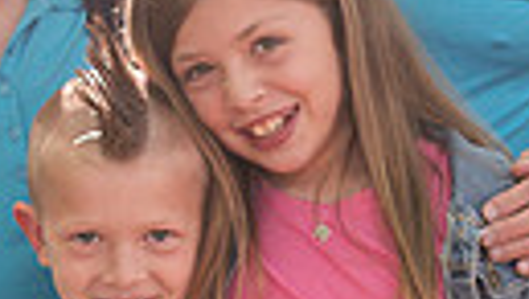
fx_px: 5619
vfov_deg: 3.1
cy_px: 260
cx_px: 172
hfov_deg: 5.4
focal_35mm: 400
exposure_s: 1/250
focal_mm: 85
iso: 640
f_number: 3.5
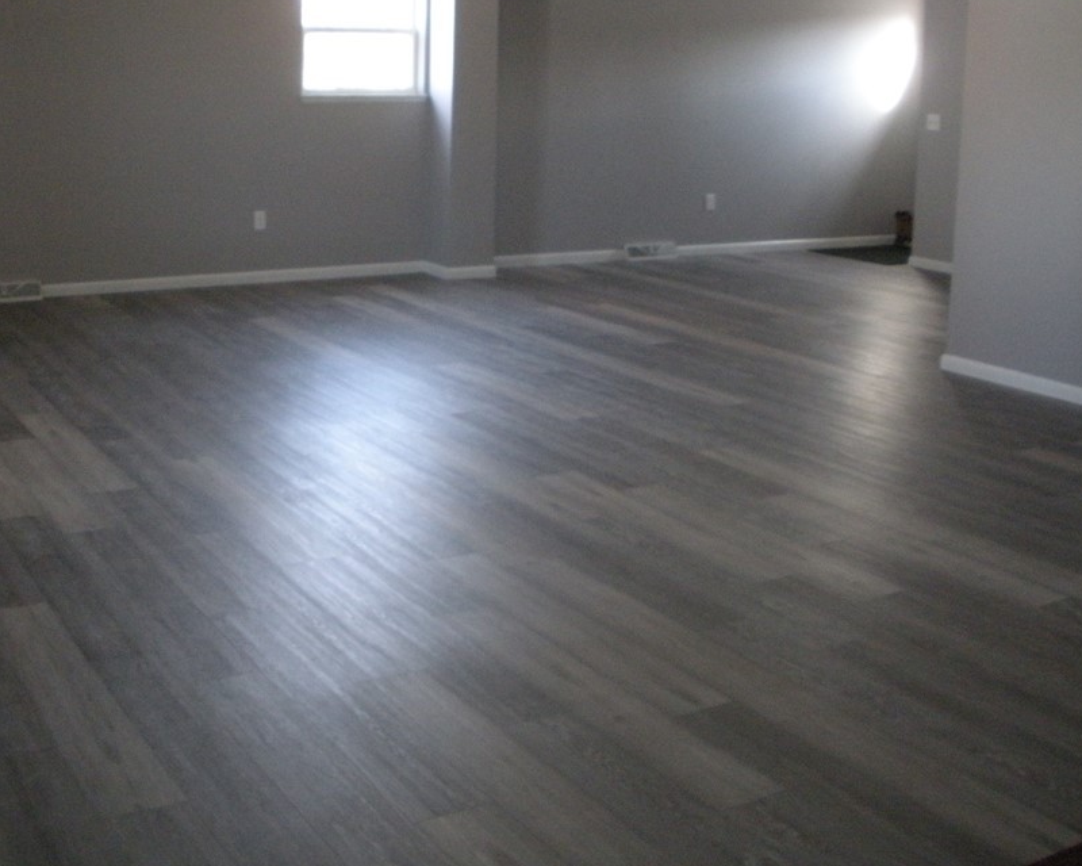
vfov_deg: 33.4
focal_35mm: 45
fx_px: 1441
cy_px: 378
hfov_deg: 41.1
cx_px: 560
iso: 400
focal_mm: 6.3
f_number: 3.5
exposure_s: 1/30
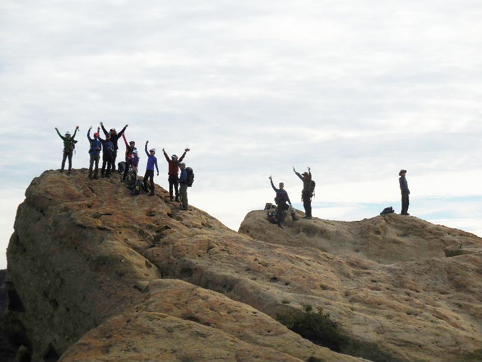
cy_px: 181
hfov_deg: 17.4
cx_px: 241
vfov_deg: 13.1
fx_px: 1573
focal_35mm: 113
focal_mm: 20.4
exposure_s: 1/1600
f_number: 5.1
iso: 125
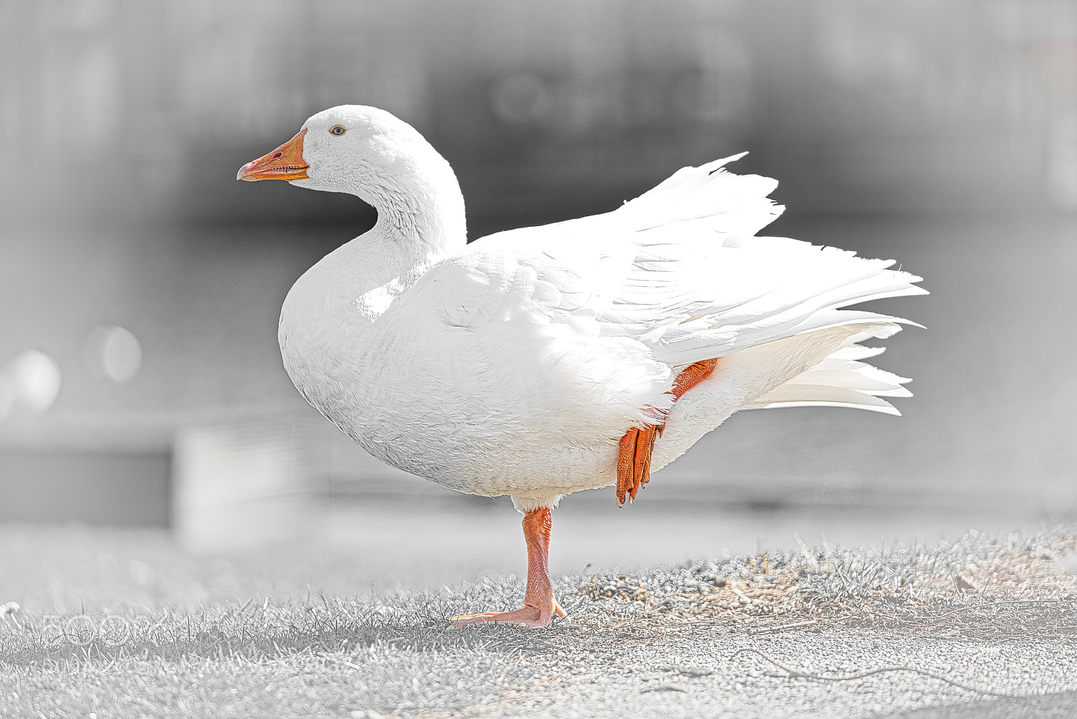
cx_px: 538
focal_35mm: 159
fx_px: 4758
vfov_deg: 8.6
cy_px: 360
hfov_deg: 12.9
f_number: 2.8
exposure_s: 1/400
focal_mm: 159
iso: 100
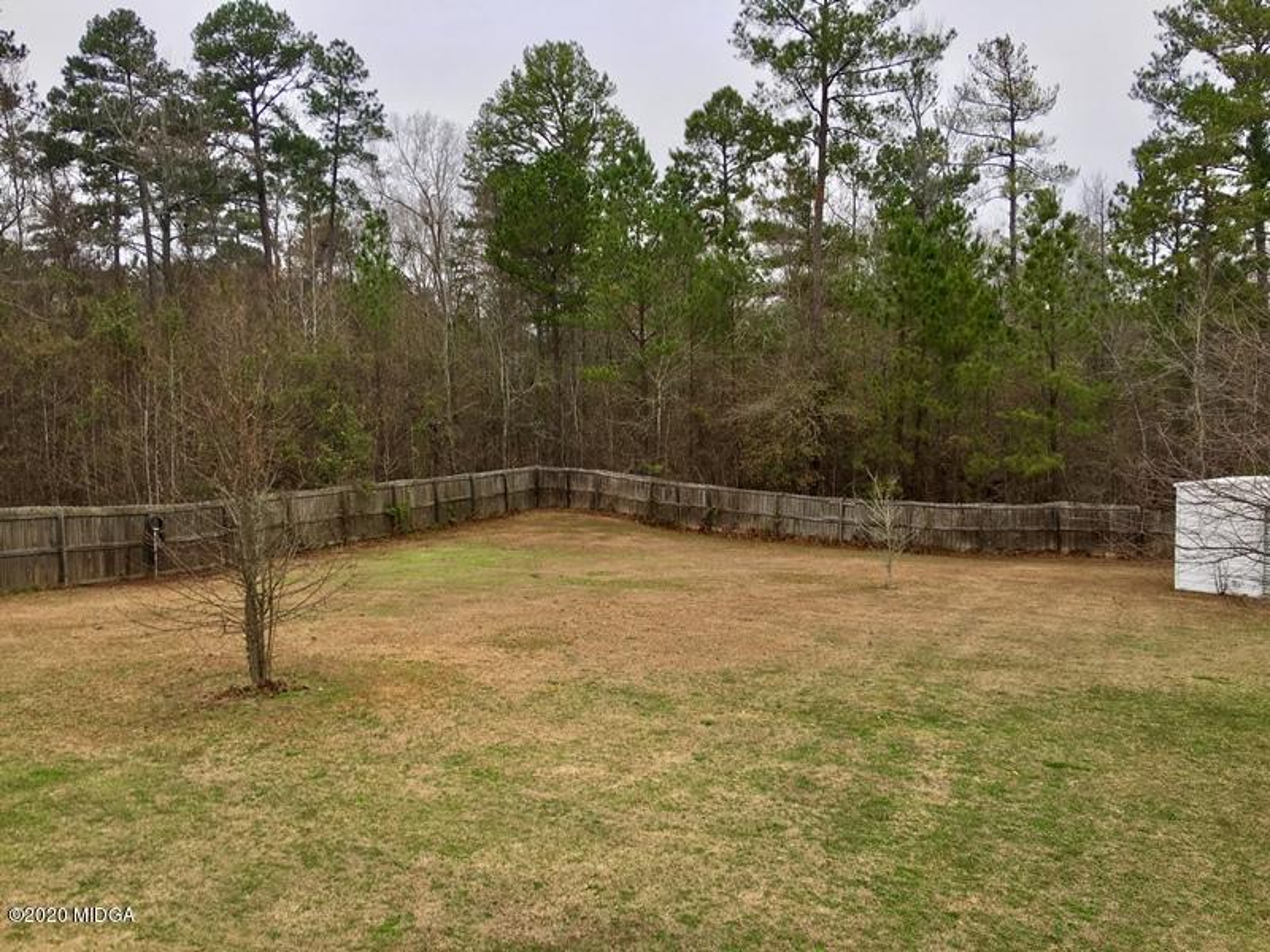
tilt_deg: -3.8
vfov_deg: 48.2
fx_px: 1064
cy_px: 476
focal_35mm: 29
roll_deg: +1.1
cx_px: 635
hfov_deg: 61.7
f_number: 2.2
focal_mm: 4.15
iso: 25
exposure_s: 1/319
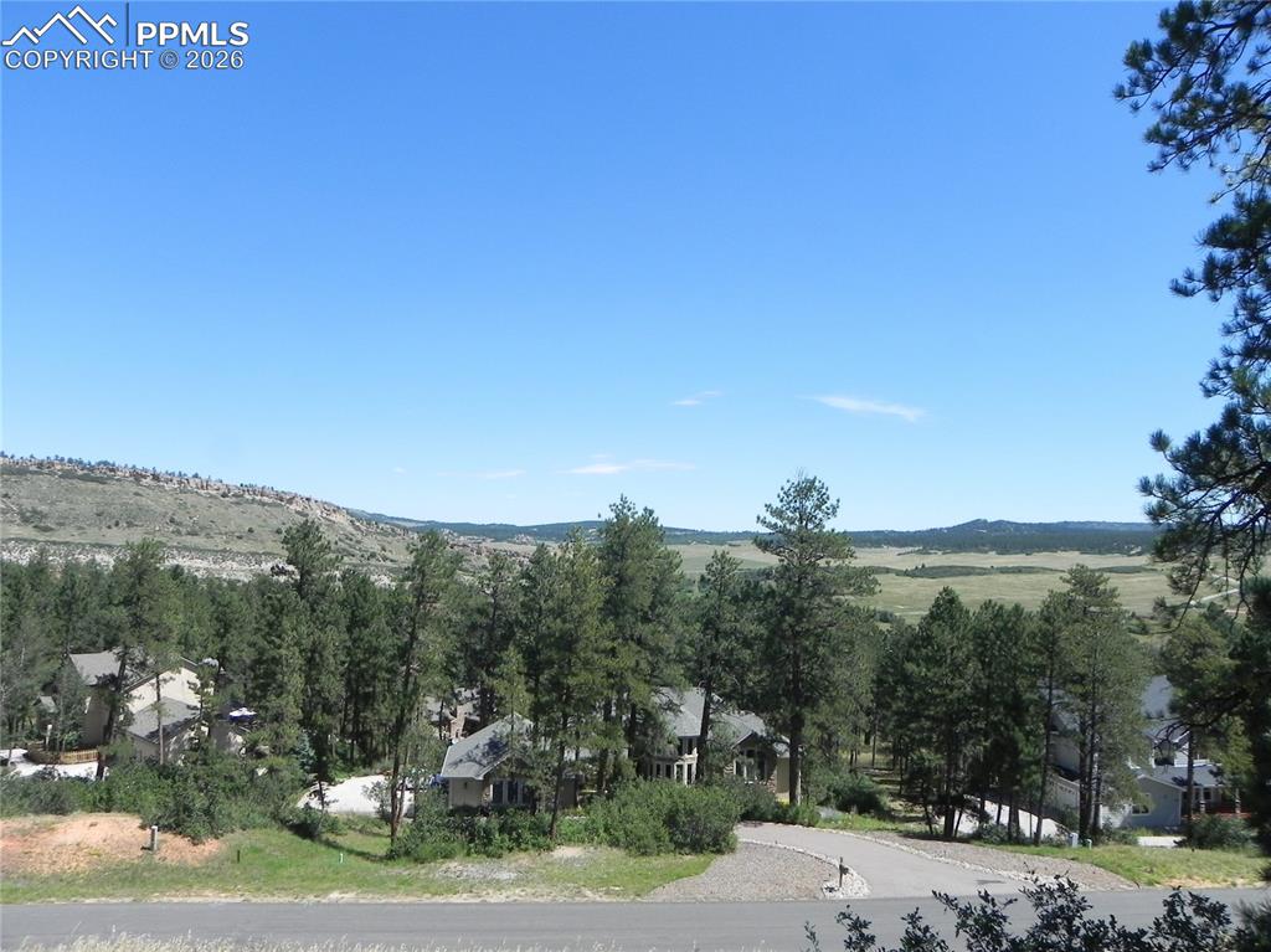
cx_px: 636
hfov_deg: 67.3
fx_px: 954
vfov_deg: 53.0
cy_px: 476
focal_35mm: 26
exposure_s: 1/327
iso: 160
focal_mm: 4.6
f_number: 7.1
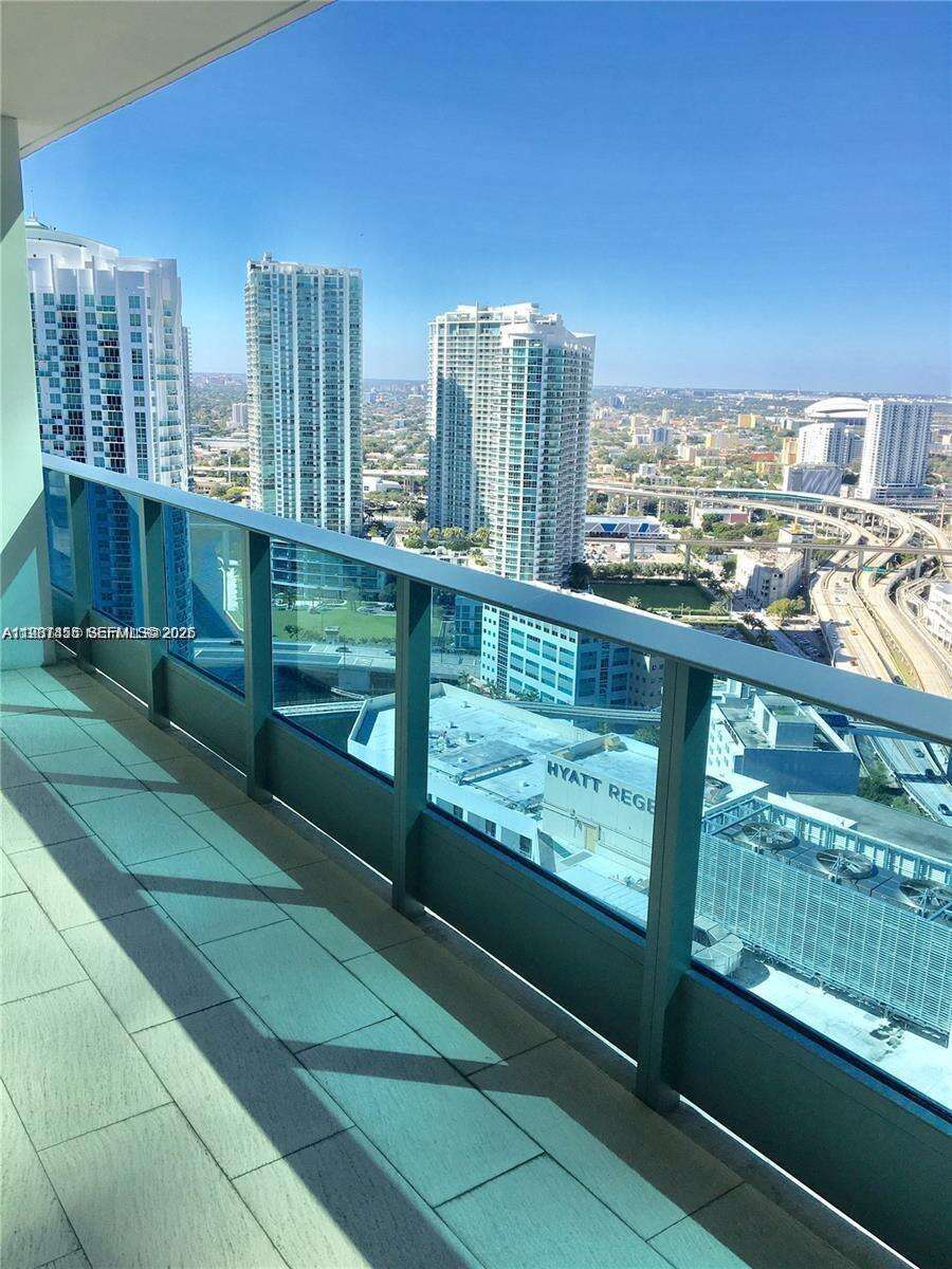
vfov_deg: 61.7
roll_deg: -1.8
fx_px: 1063
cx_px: 476
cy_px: 634
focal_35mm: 29
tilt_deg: -14.6
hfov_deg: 48.2
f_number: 2.2
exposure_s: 1/1241
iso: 25
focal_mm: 4.15
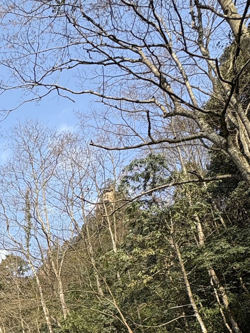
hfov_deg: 31.8
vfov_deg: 44.2
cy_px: 291
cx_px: -37
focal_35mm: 39
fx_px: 376
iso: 40
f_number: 2.2
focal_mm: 2.22
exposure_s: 1/749
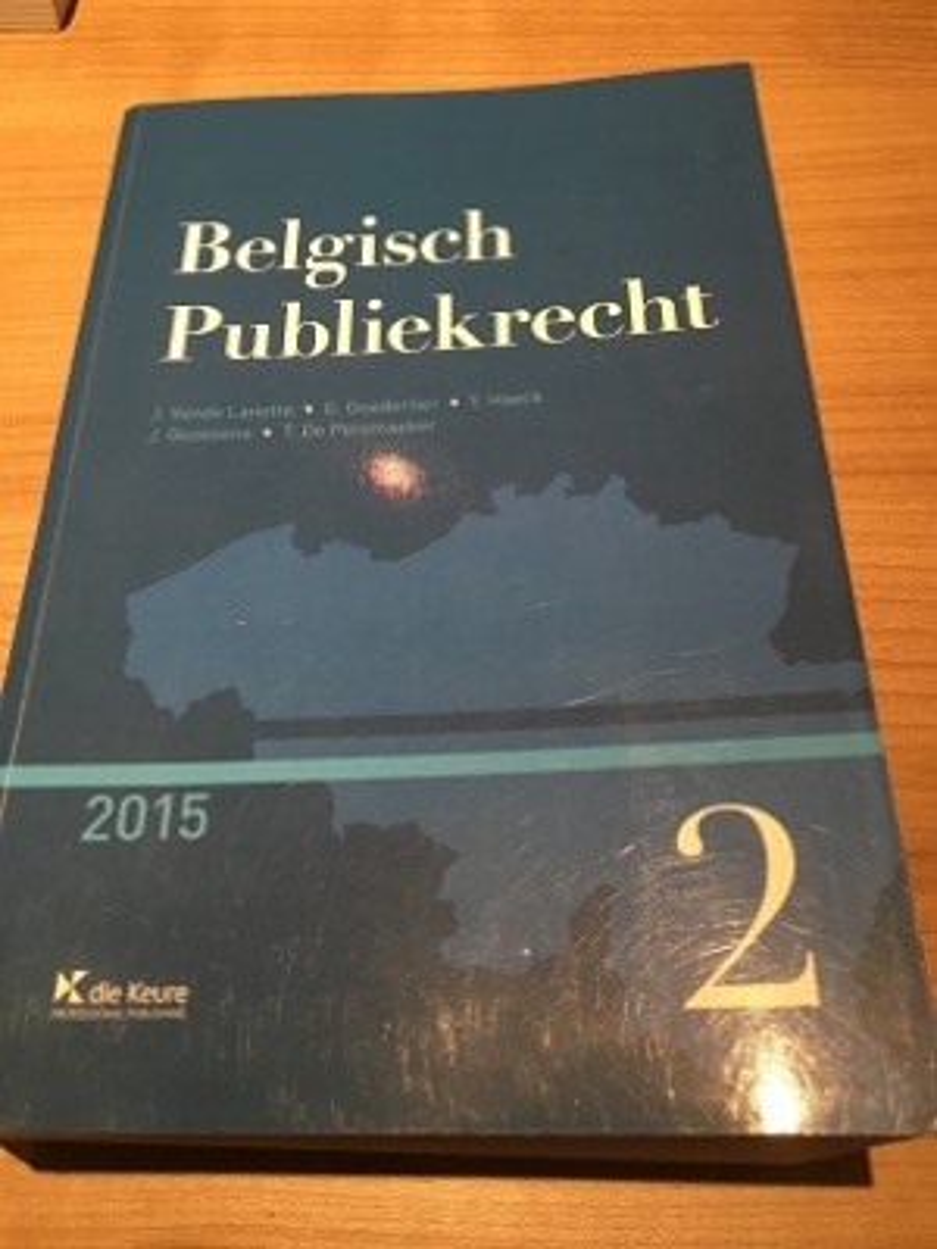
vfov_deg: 61.7
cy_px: 624
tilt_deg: -62.5
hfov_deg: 48.2
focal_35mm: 29
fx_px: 1047
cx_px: 468
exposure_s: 1/33
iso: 80
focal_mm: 4.15
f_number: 2.2
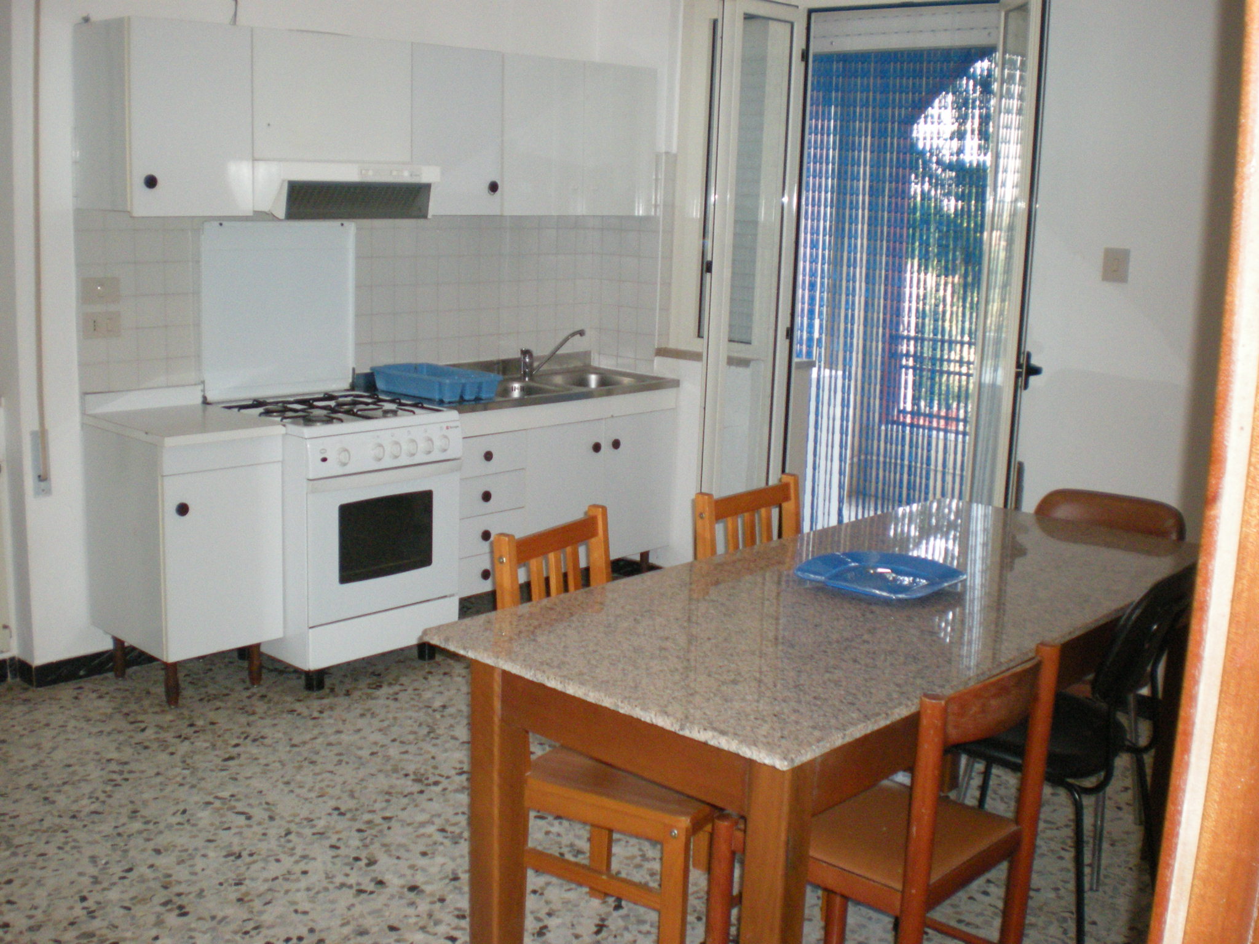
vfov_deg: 37.7
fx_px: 1382
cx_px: 630
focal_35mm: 38
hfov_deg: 49.0
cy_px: 472
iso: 341
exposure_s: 1/60
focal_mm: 6.3
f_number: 3.1
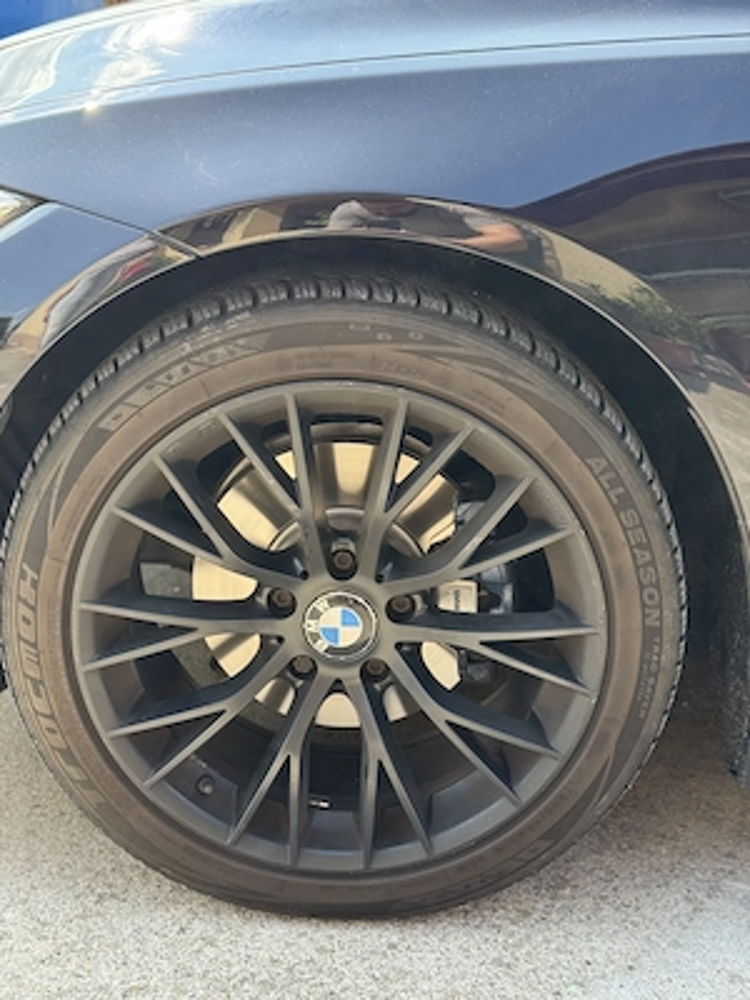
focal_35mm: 48
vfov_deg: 39.7
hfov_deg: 30.3
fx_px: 1387
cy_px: 500
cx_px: 375
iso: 64
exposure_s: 1/420
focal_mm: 6.76
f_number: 1.78
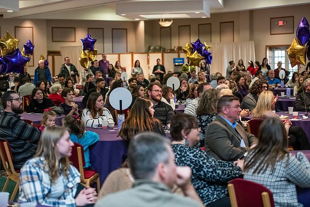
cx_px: 155
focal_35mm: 75
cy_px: 104
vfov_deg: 18.2
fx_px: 646
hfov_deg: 27.0
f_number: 3.2
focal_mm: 75
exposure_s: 1/160
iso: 2500
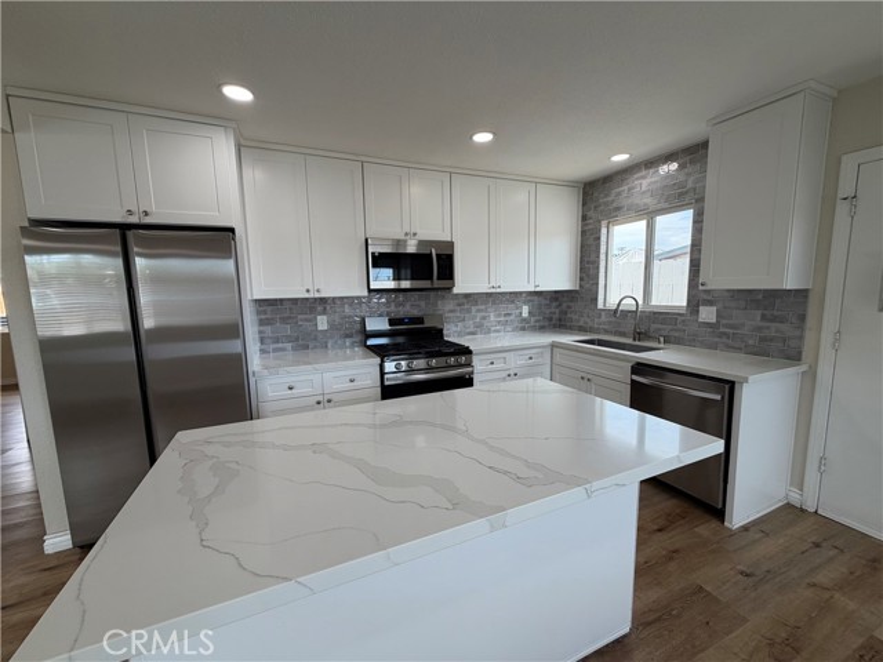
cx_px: 442
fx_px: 357
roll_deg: +2.0
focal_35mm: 14
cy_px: 331
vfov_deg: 85.7
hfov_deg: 102.1
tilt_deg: -6.5
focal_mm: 2.22
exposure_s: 1/120
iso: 64
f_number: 2.2
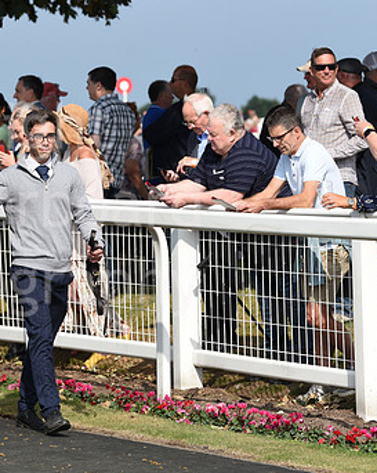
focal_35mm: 215
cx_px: 25
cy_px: 216
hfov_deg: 7.2
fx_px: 3003
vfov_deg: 9.0
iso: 500
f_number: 5.6
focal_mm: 135
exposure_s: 1/4000
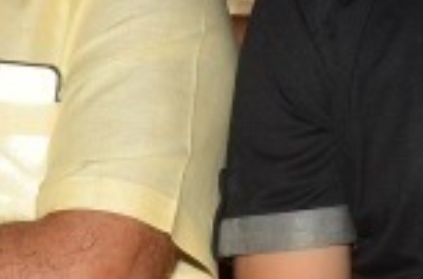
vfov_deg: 6.9
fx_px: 2303
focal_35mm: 197
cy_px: 52
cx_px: 594
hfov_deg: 10.2
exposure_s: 1/160
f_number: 9
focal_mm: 25
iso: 160
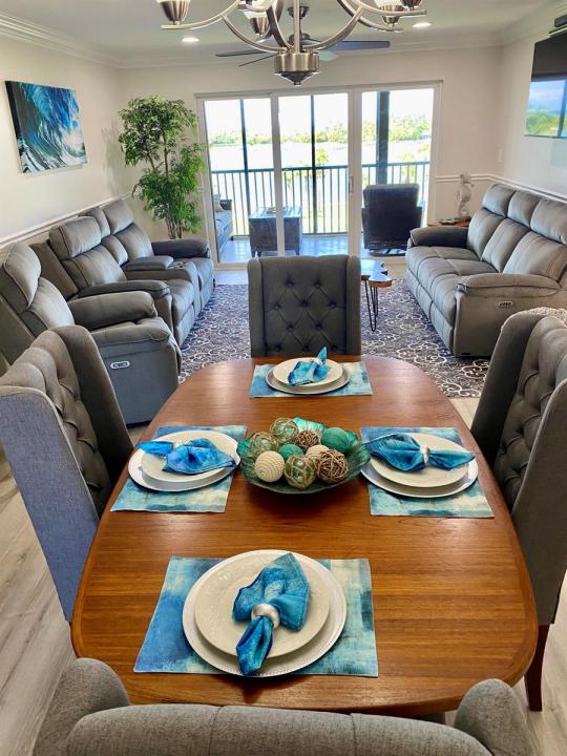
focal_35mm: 26
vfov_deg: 67.3
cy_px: 378
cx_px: 284
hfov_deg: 53.1
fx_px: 568
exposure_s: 1/60
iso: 125
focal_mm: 4.25
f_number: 1.8
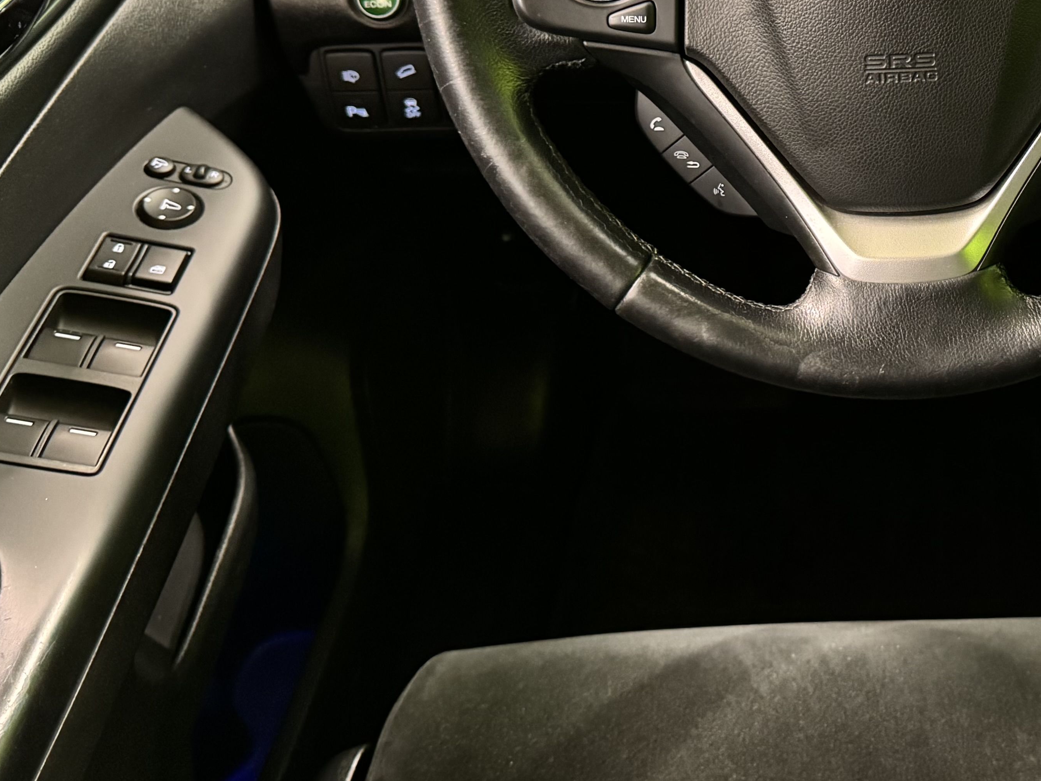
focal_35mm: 51
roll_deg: +0.3
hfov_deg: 34.9
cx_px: 971
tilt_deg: -36.8
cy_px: 177
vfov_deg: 28.1
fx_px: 1534
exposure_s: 1/33
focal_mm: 6.76
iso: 800
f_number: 1.78
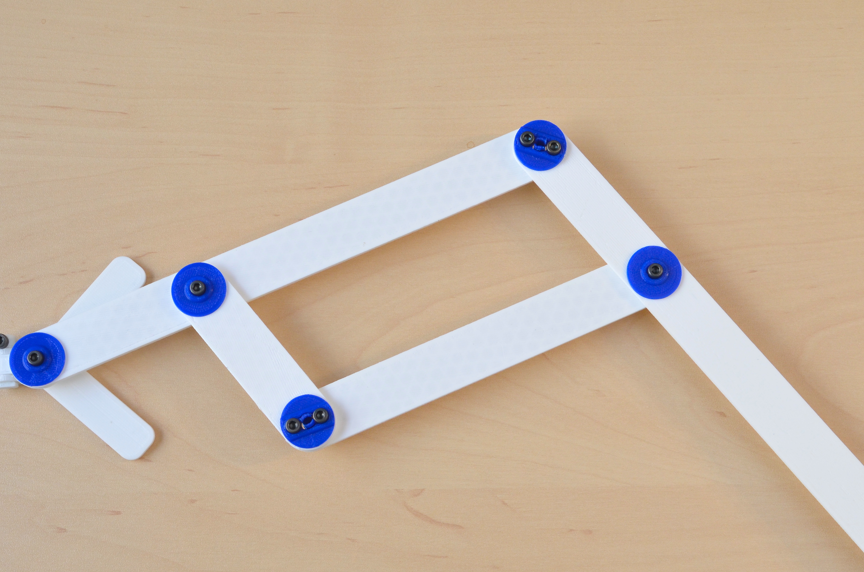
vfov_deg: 25.8
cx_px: 451
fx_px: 1245
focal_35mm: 52
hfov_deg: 38.3
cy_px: 366
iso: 400
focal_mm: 26
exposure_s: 1/30
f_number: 11
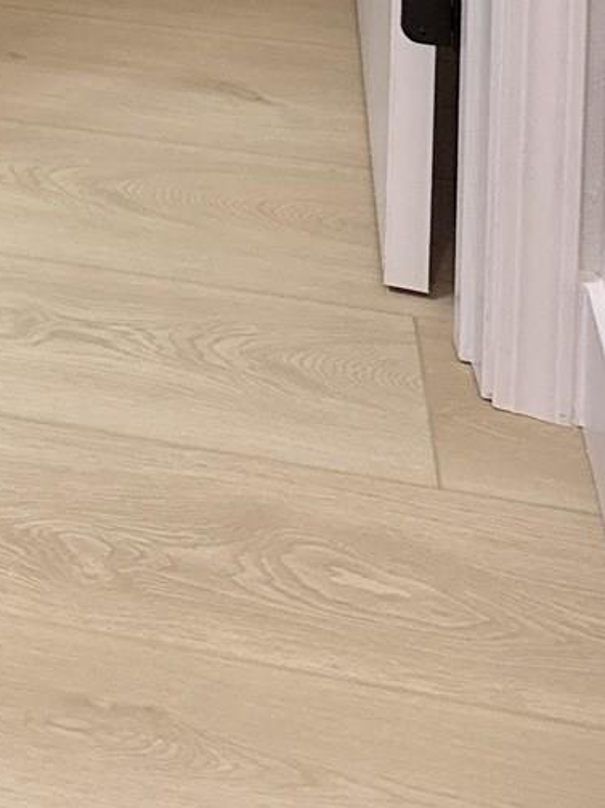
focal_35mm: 110
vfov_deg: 13.8
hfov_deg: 11.7
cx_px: -704
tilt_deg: -5.5
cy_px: -1015
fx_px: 2564
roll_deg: +0.6
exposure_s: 1/120
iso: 100
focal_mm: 6.76
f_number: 1.78
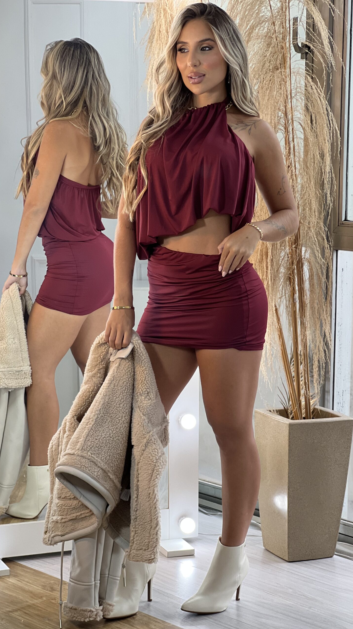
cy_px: 315
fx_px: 1398
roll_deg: -0.1
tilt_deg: -6.2
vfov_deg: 25.3
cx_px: 202
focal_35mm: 84
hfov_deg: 14.4
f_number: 2.8
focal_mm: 9
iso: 125
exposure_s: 1/120
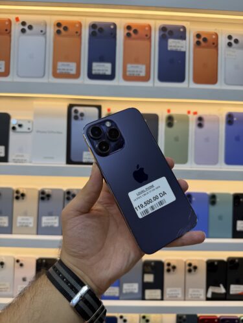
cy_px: 162
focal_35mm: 24
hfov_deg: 56.8
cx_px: 122
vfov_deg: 71.6
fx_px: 225
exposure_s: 1/476
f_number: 1.78
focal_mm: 6.76
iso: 80
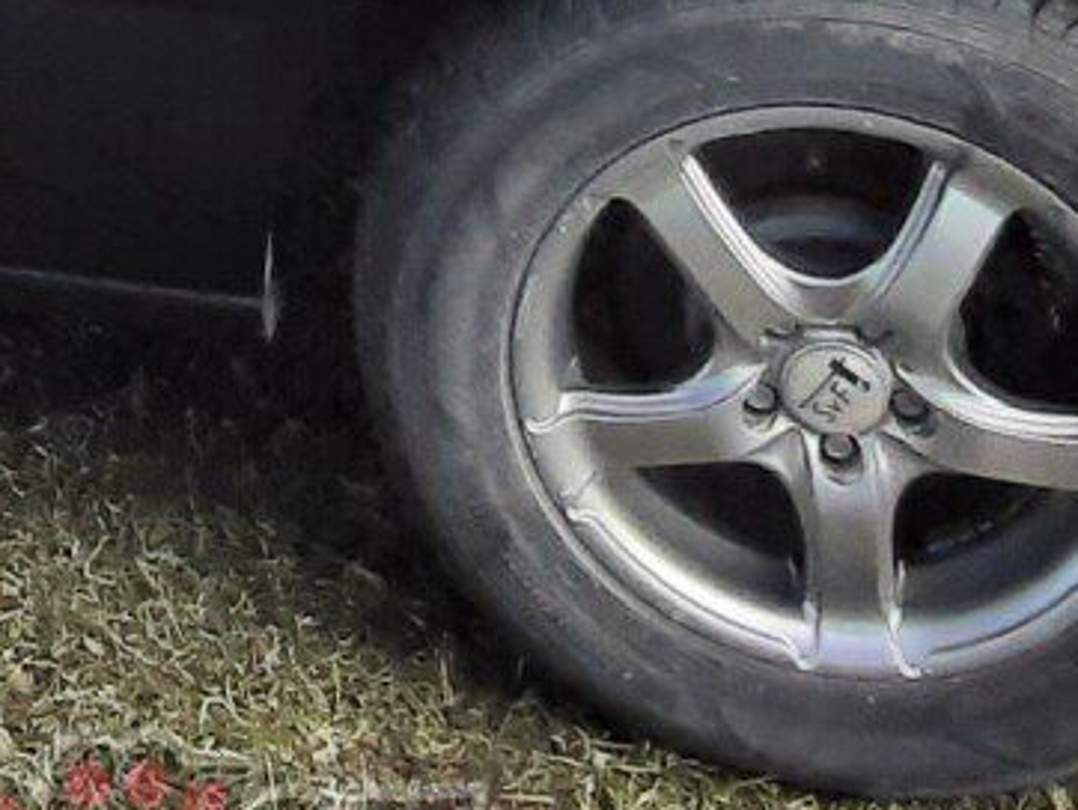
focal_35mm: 70
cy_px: -886
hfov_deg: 25.7
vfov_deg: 15.8
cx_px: -101
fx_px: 2181
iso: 40
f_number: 2.2
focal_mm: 1.42
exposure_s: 1/815
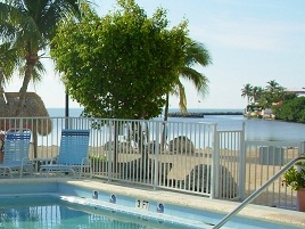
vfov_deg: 18.4
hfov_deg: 23.5
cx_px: 11
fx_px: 705
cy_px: 135
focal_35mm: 80
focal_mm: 6.3
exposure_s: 1/664
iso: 50
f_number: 4.9
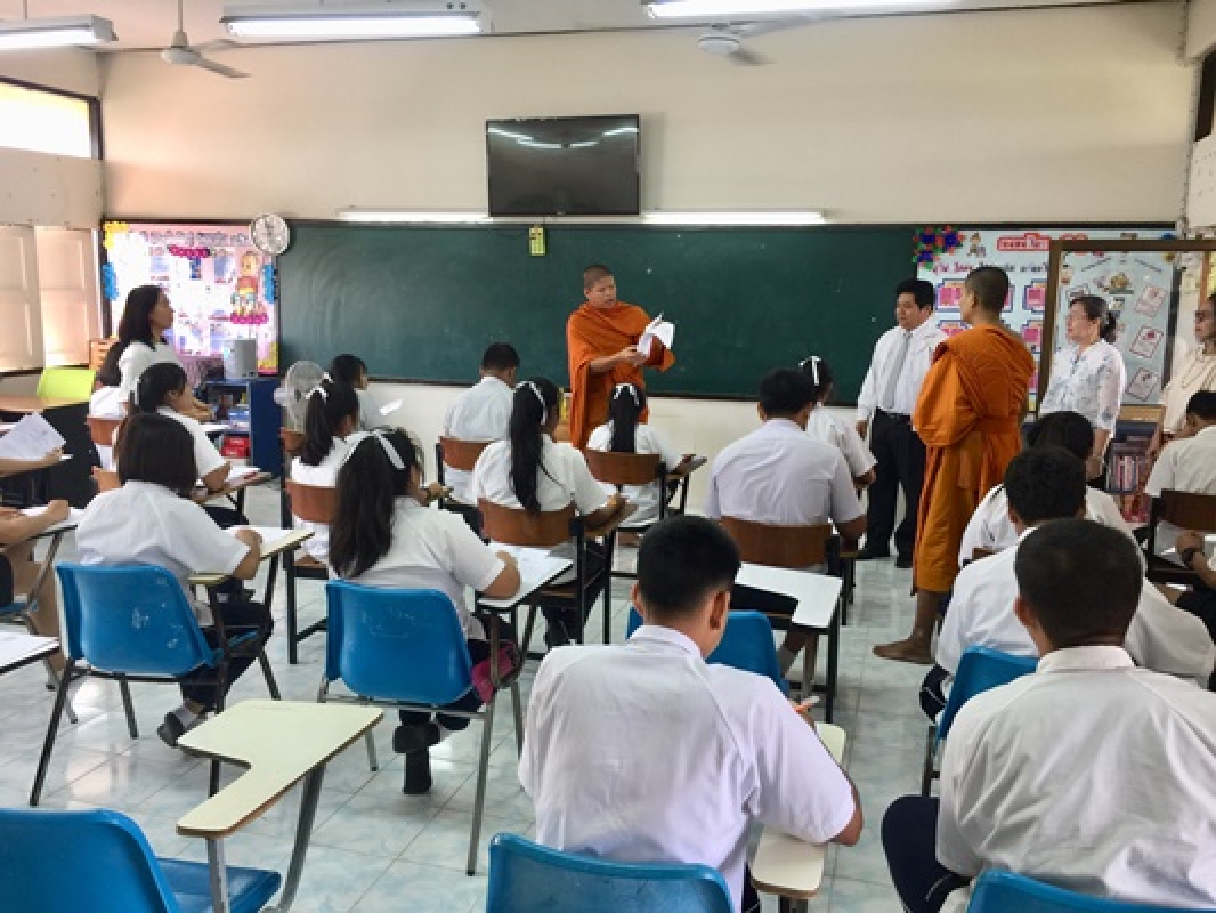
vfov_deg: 48.2
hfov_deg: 61.6
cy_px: 456
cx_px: 608
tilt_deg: -9.9
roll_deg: -1.7
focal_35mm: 29
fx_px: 1019
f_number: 2.2
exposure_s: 1/33
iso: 32
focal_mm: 4.15
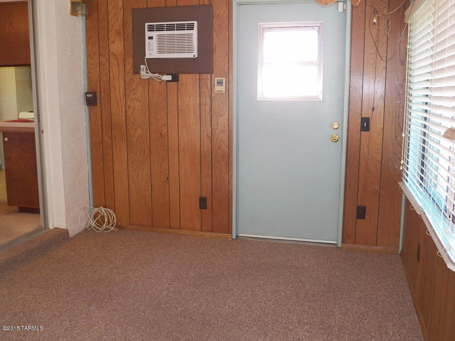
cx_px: 228
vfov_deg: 40.7
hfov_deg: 52.6
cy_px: 170
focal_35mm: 35
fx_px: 460
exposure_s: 1/40
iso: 125
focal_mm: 6.3
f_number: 2.8
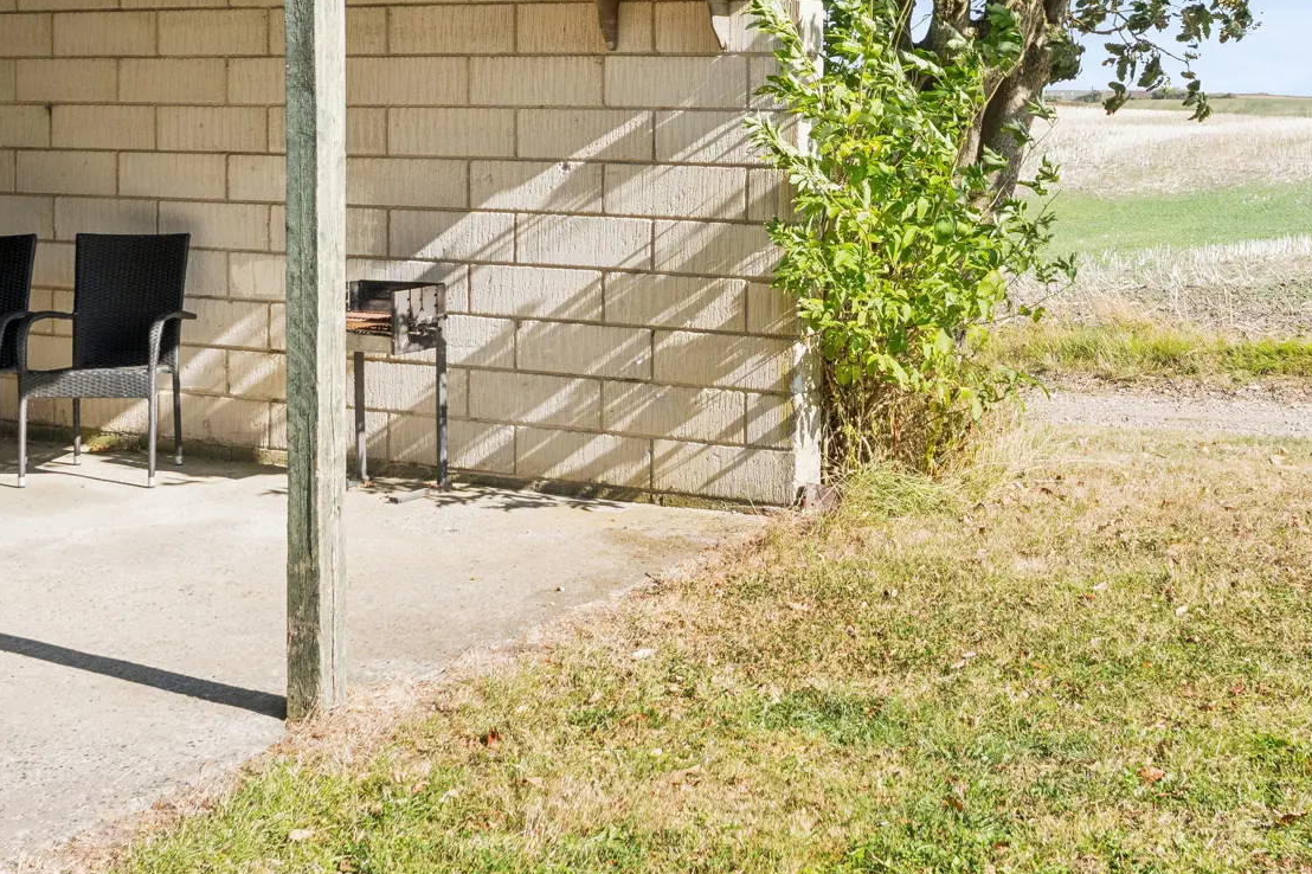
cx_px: 773
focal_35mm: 52
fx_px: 1894
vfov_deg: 25.3
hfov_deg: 38.1
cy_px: 118
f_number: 8
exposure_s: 1/160
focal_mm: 20
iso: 200
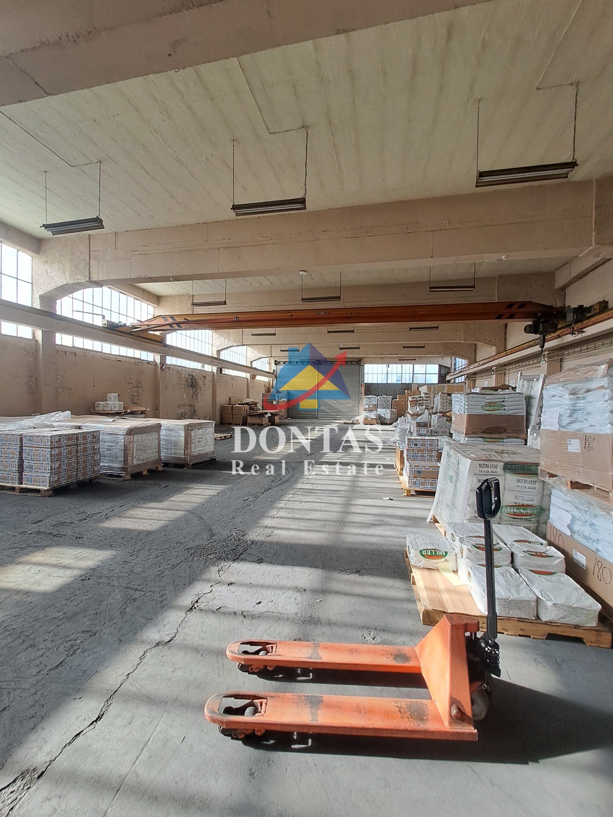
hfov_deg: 89.9
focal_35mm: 13
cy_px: 408
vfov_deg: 106.2
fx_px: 307
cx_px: 306
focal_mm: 1.42
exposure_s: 1/137
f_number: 2.2
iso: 40
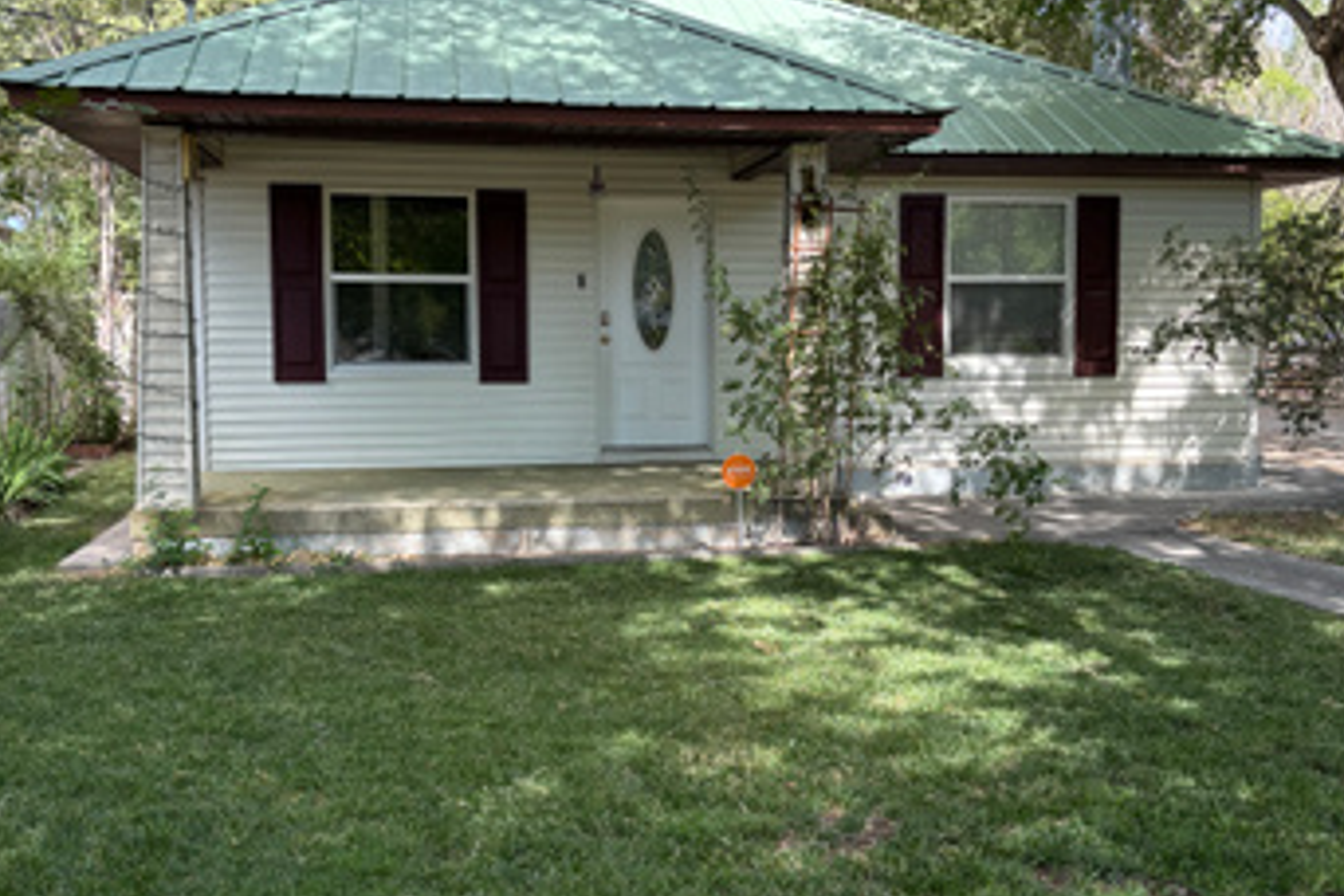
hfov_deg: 50.7
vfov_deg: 35.1
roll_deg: +0.1
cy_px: 440
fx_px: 1419
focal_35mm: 38
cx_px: 692
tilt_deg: -3.2
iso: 50
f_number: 1.6
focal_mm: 5.96
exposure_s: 1/645
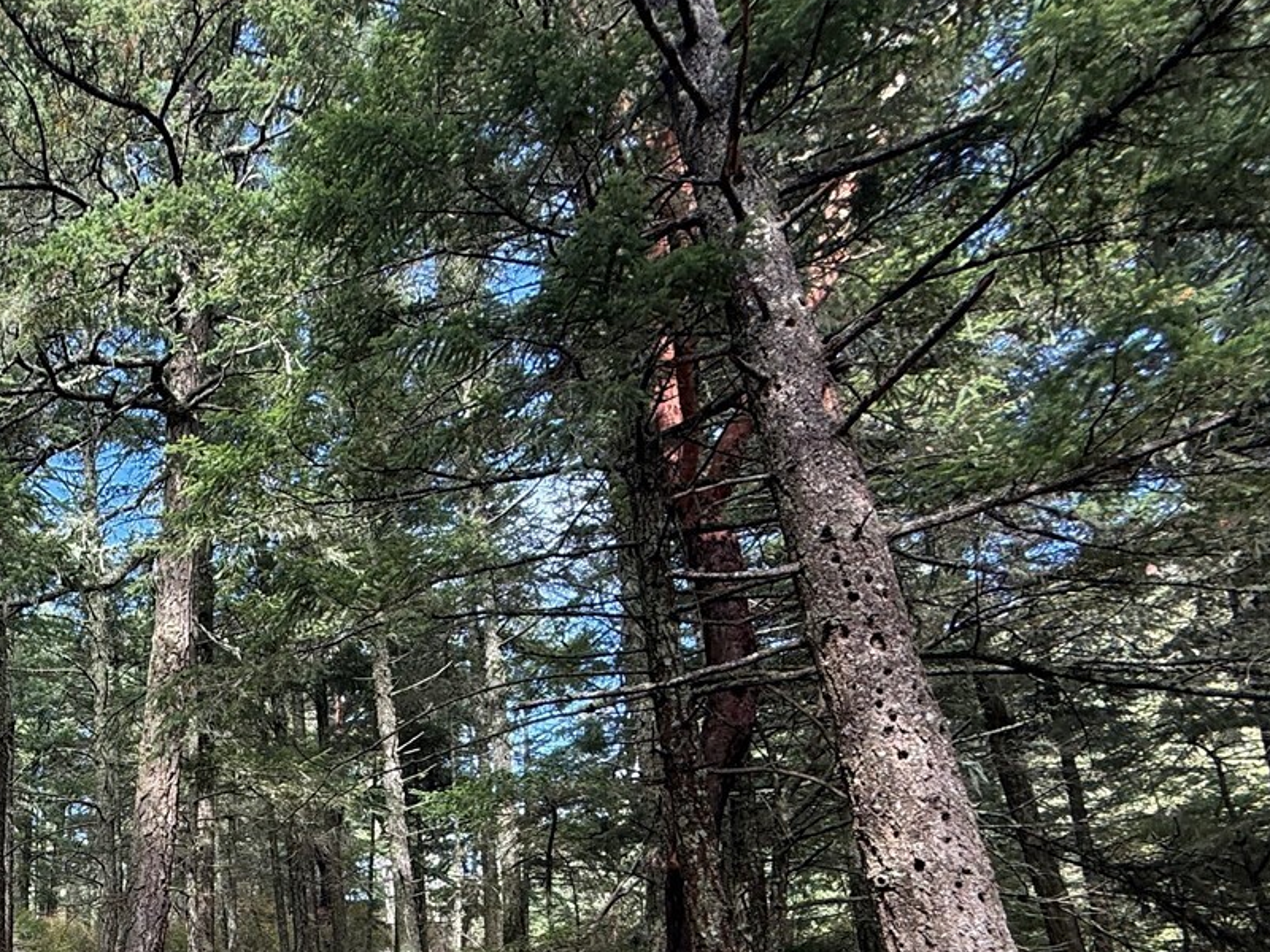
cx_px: 62
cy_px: 927
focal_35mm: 28
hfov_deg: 53.1
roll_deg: -0.7
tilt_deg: +16.4
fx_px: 1027
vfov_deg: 43.5
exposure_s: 1/110
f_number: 2.2
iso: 64
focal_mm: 2.22
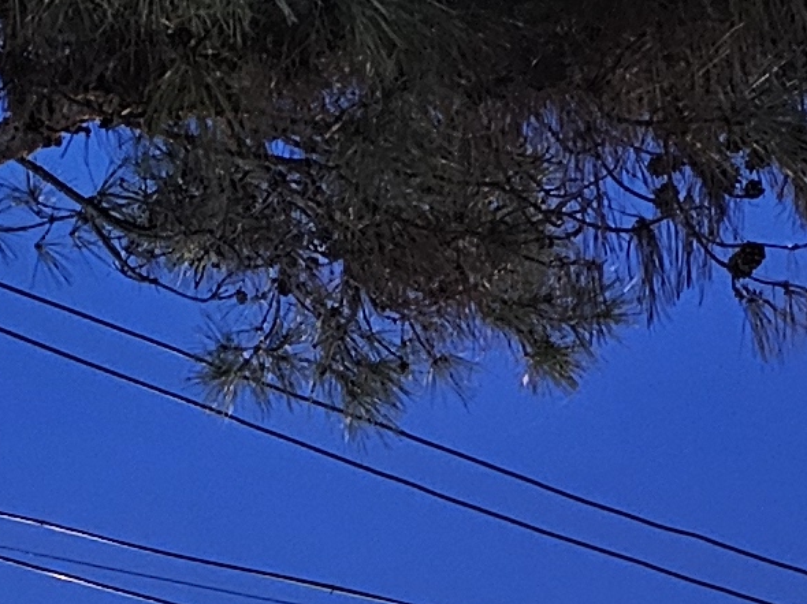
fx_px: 3635
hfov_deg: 12.6
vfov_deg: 8.8
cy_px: 1336
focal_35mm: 156
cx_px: 89
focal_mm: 6.3
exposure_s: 1/24
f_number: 1.7
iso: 640
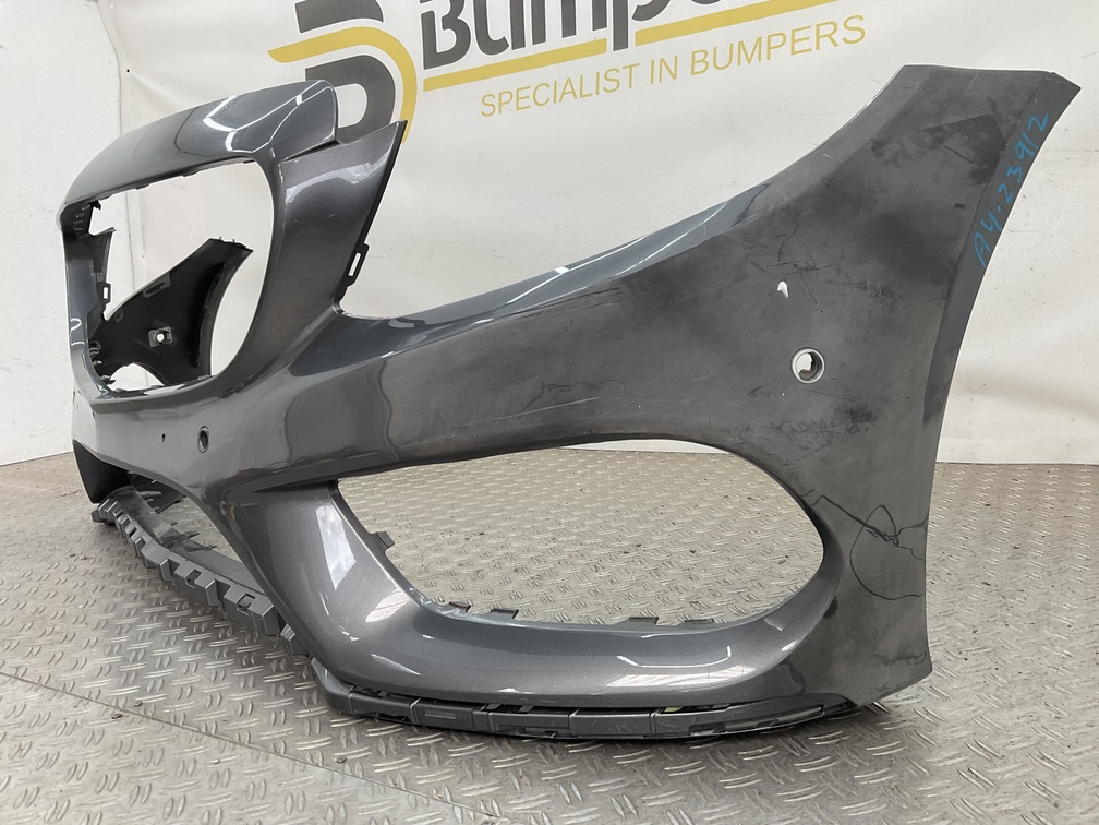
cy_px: 412
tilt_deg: -9.4
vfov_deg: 48.2
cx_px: 550
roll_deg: +5.0
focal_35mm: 29
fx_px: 921
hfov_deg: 61.7
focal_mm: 3
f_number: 1.8
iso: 25
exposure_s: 1/120
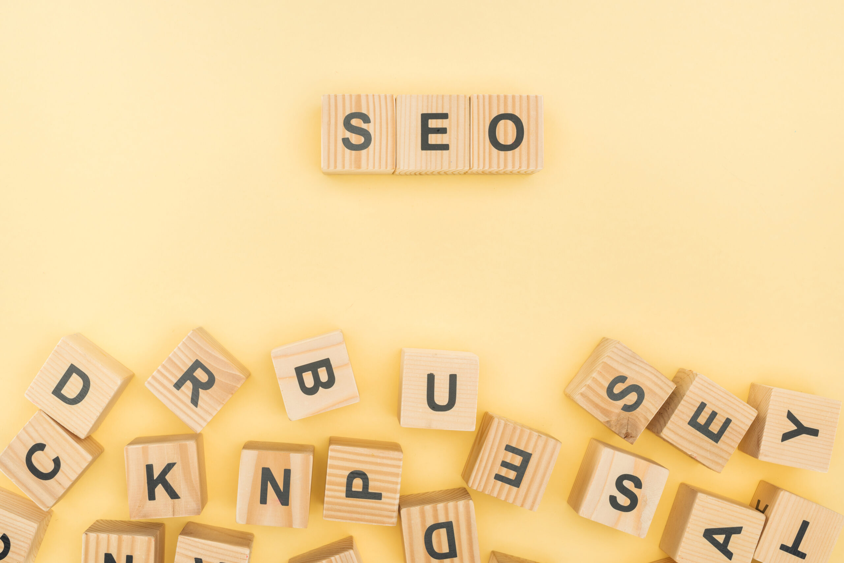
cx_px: 422
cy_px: 282
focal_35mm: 50
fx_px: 1173
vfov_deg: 27.0
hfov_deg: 39.6
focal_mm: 50
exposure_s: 1/160
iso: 125
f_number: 9
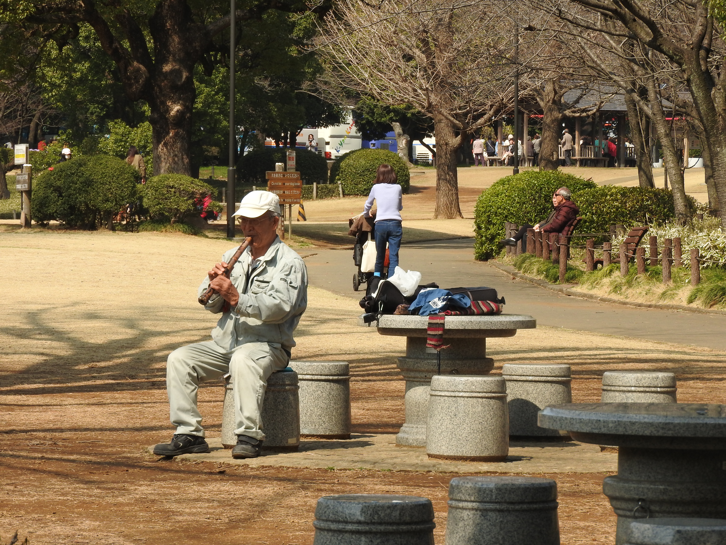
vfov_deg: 7.4
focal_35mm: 200
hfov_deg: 9.9
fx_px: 4195
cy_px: 272
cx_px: 363
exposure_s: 1/320
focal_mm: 35.8
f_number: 6
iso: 100
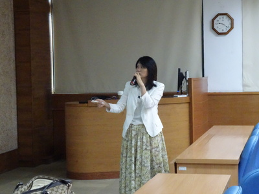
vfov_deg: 20.2
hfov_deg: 26.7
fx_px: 546
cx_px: 130
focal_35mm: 73
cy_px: 97
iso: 2500
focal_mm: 12.42
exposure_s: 1/80
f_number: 5
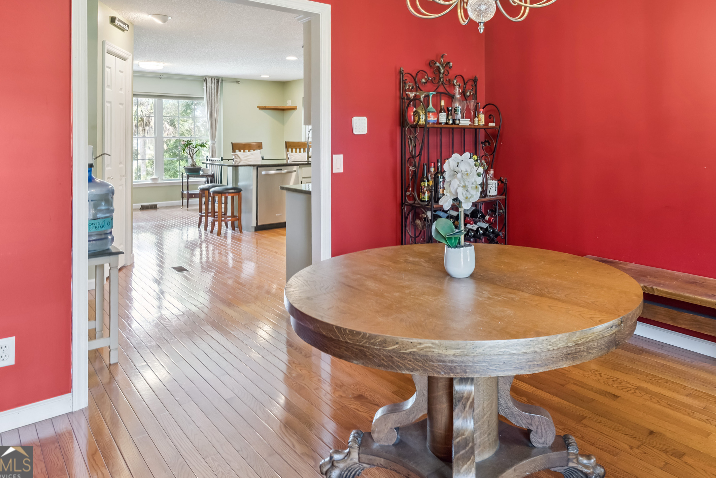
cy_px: 135
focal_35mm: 26
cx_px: 447
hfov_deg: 68.3
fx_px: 517
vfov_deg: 48.2
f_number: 8
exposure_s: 1/4
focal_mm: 18
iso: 250
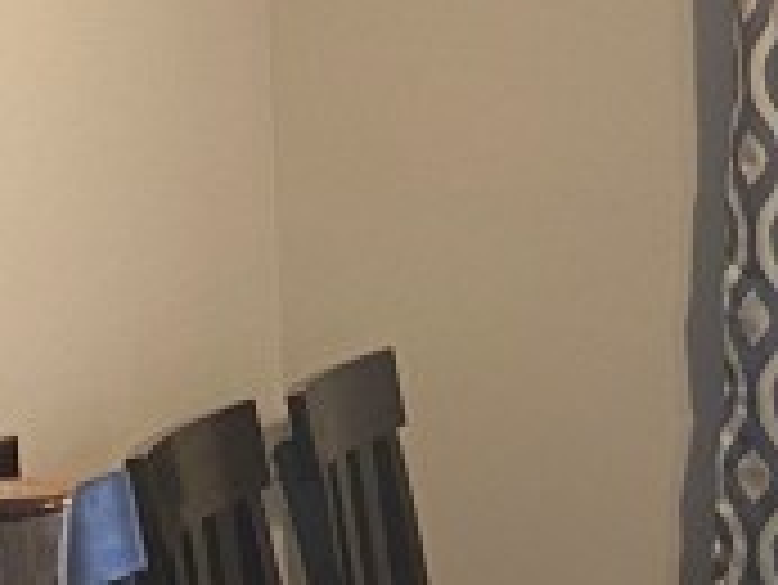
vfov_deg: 9.6
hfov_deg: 11.9
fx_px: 3464
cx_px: 1331
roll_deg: +0.2
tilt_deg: -8.0
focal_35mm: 154
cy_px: 446
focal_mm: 4.25
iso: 200
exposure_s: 1/60
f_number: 1.8
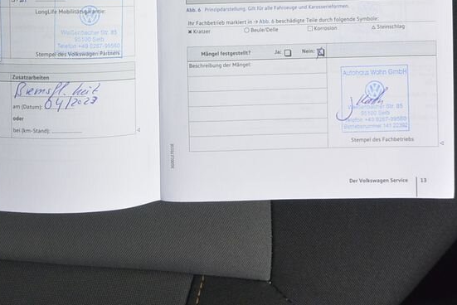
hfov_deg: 37.7
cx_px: 147
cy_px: 24
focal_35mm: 52
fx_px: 660
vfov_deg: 25.1
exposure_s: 1/500
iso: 160
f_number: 4
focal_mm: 10.7
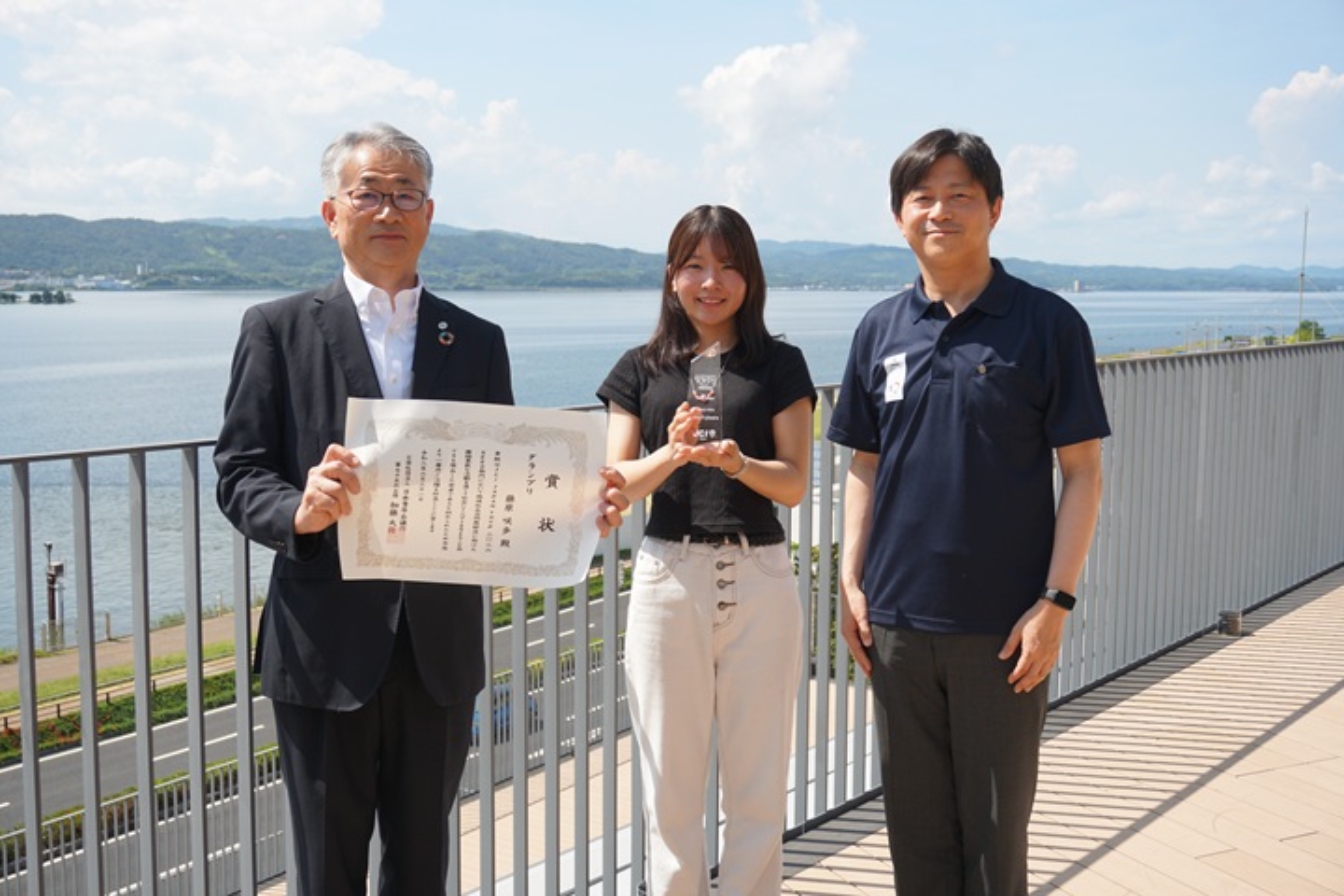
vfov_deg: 34.2
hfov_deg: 49.6
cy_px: 448
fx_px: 1456
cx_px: 672
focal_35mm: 39
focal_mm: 26
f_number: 5.6
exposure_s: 1/400
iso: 100
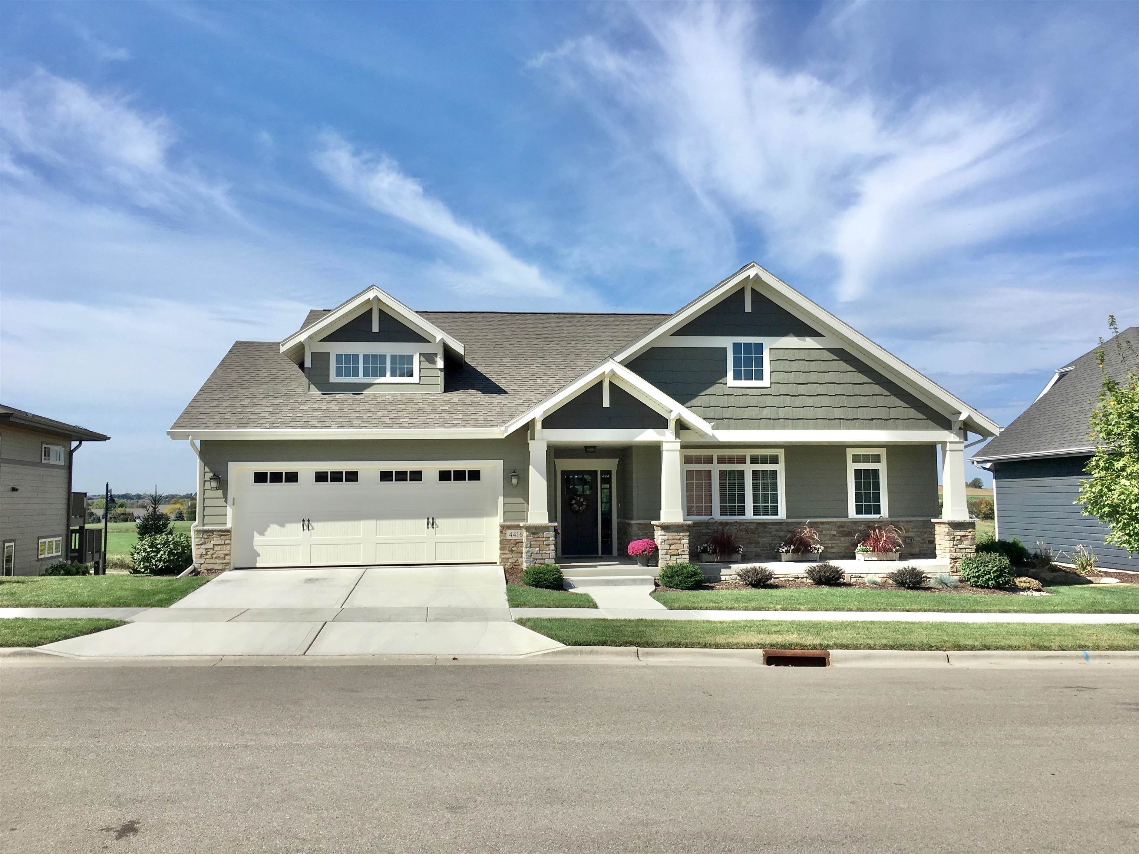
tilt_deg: +4.9
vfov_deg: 48.2
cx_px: 570
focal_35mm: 29
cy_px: 427
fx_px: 954
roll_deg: +0.3
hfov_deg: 61.7
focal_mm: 4.15
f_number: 2.2
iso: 25
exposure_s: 1/2079
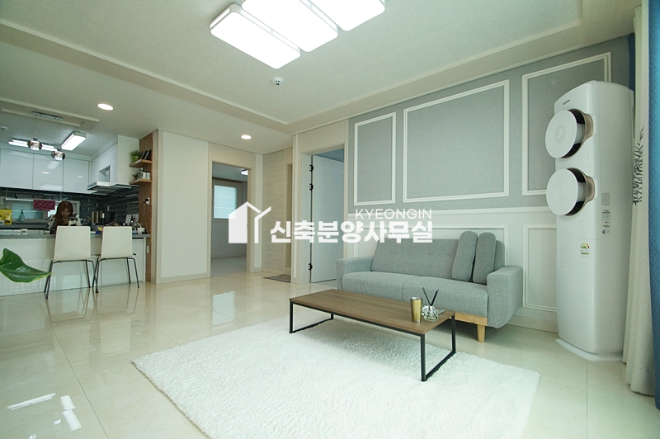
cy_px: 220
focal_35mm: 15
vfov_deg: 77.2
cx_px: 330
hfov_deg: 100.4
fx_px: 275
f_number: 4
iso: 800
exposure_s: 1/640
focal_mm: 10
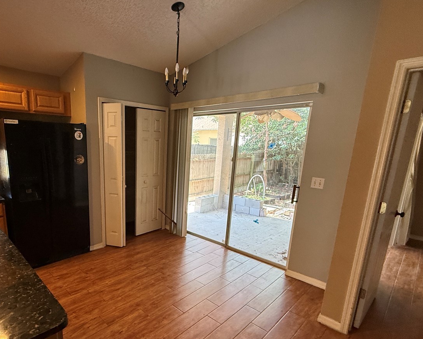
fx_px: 250
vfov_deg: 67.7
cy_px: 197
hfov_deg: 78.4
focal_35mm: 20
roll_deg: -0.8
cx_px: 150
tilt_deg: -11.4
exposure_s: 1/120
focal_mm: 2.22
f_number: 2.2
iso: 320
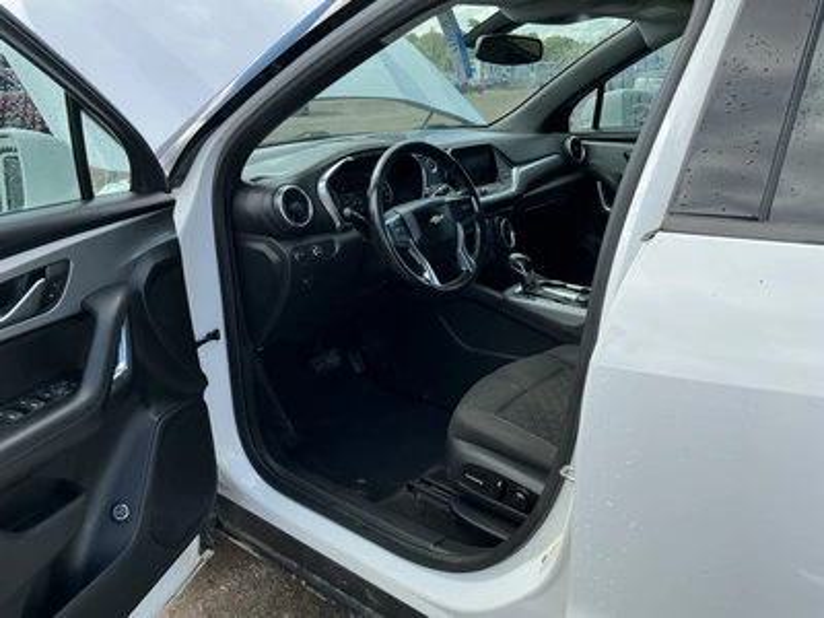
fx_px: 667
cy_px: 309
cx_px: 412
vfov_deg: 49.7
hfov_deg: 63.4
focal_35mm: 28
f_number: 1.8
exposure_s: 1/504
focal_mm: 3
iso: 25
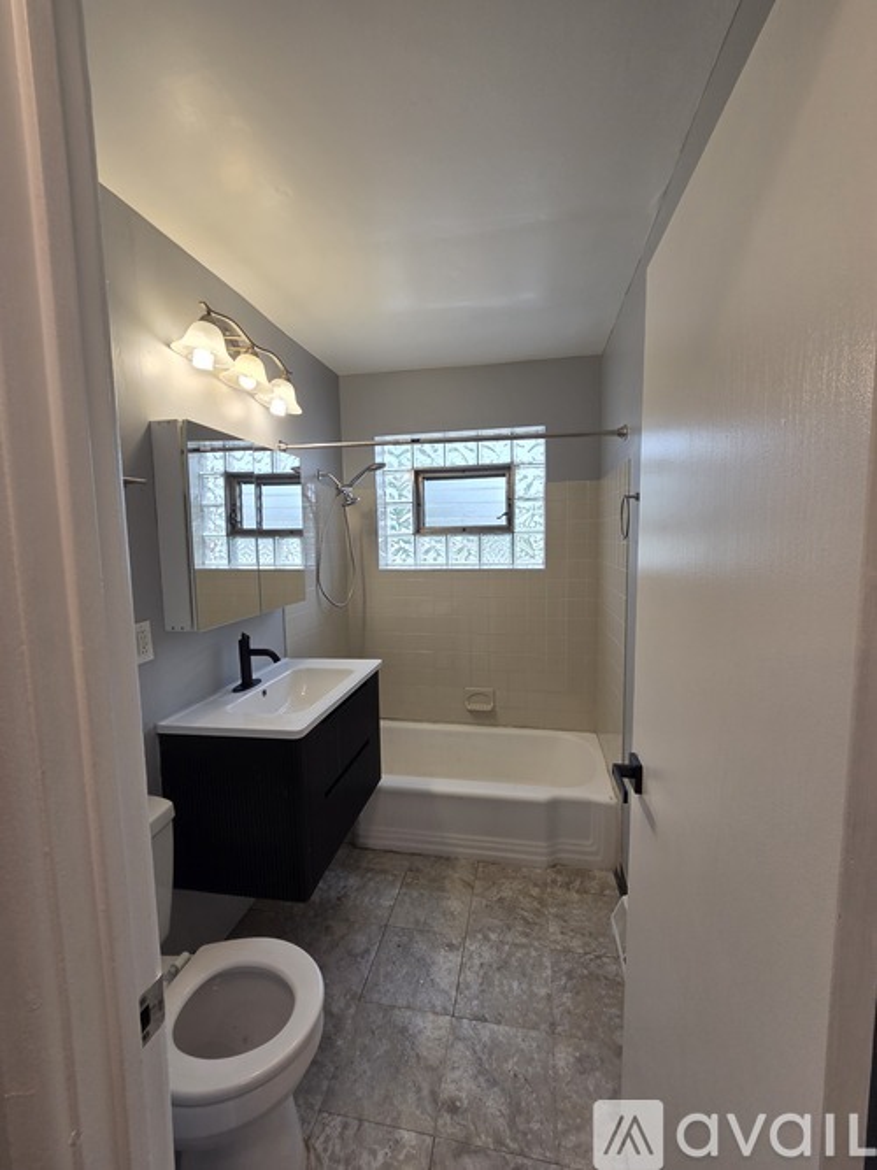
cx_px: 438
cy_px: 585
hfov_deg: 89.9
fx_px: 439
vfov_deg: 106.2
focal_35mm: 13
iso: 64
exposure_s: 1/120
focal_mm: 2.2
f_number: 2.2
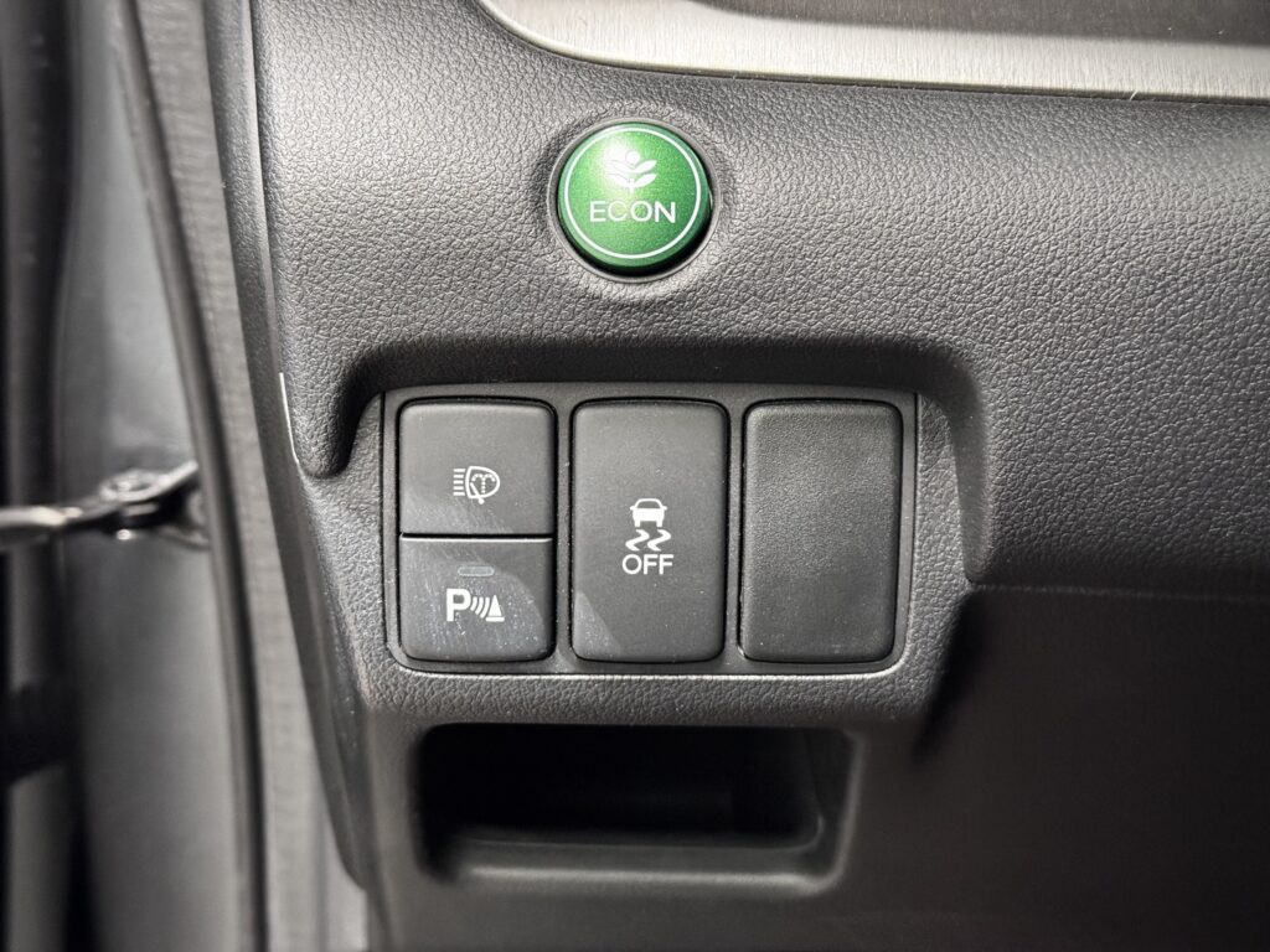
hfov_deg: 39.7
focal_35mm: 48
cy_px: 476
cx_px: 635
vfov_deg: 30.3
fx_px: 1761
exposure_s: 1/33
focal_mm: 6.76
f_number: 1.78
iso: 500
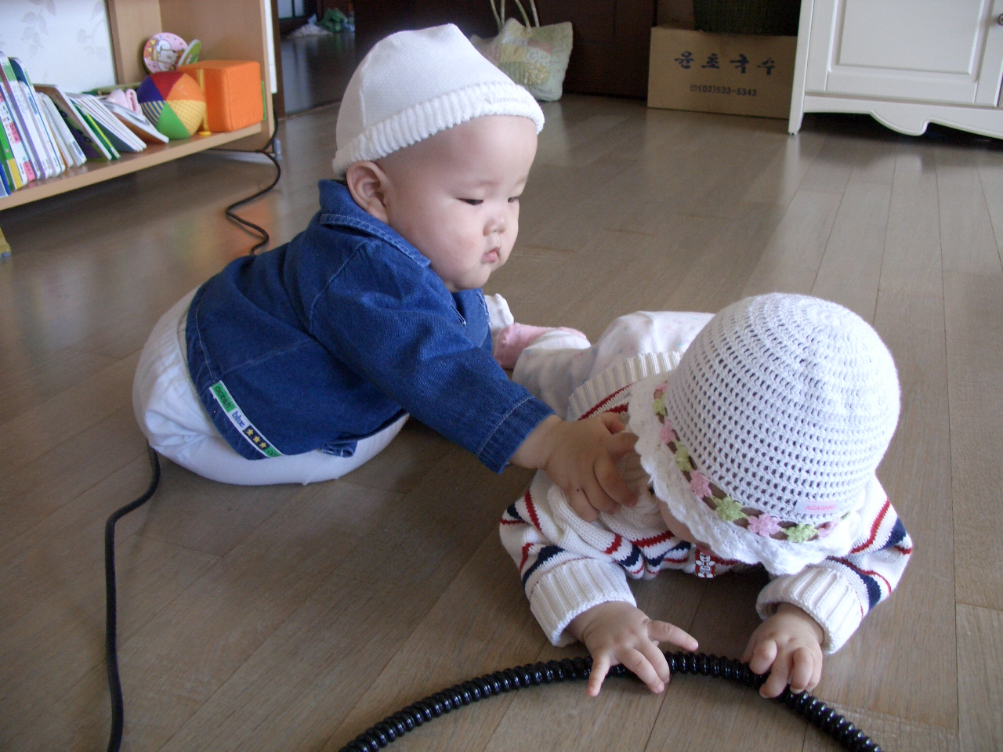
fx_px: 956
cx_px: 502
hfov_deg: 55.4
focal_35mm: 33
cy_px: 376
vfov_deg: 42.9
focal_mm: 7.1
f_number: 2.8
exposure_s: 1/100
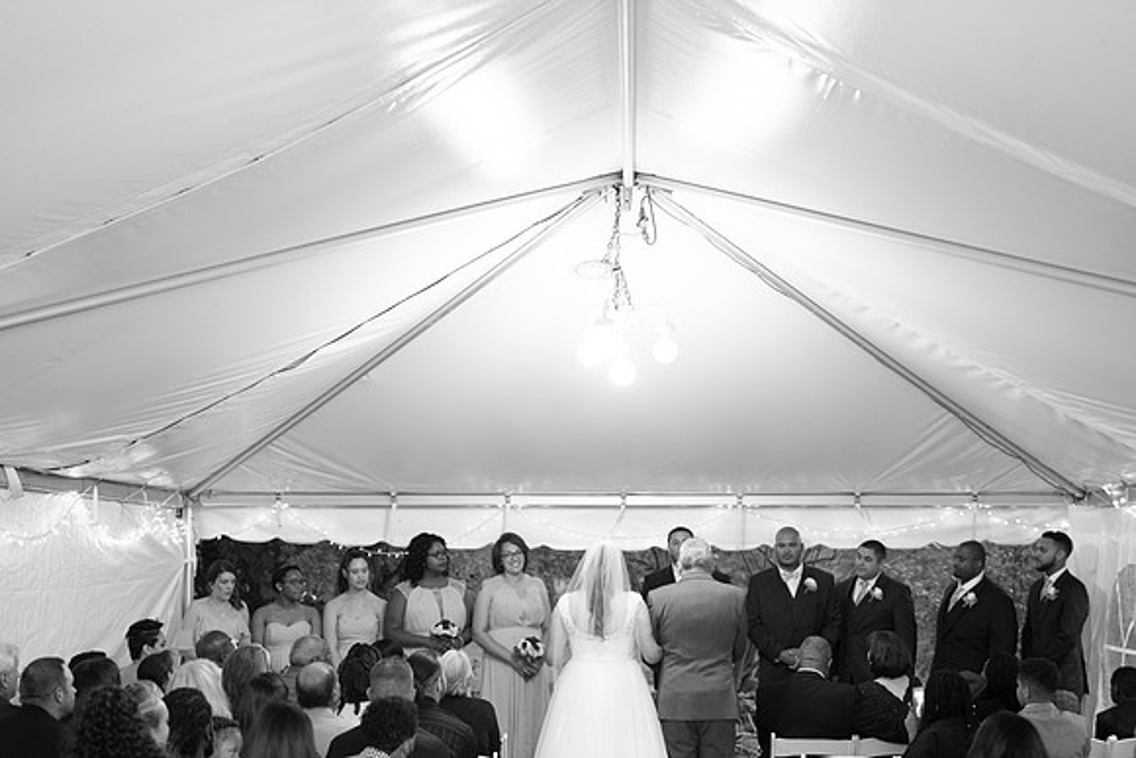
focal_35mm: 50
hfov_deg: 39.6
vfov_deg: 27.0
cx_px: 568
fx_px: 1578
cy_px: 379
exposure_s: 1/125
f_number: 2.2
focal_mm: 50
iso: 250
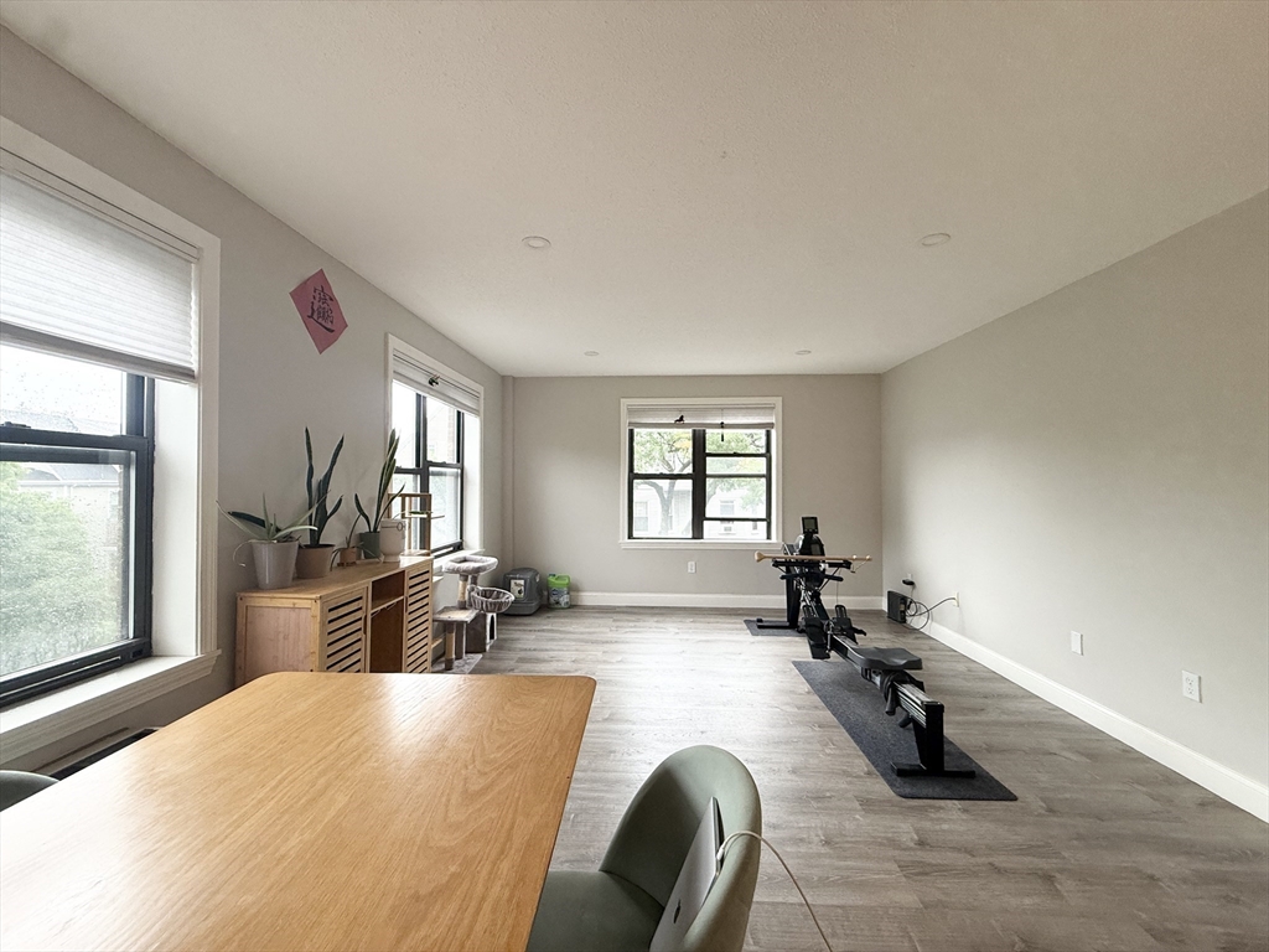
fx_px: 513
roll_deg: -0.3
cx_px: 634
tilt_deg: +1.0
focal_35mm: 14
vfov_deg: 85.7
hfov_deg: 102.1
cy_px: 476
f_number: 2.2
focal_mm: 2.22
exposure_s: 1/120
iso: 200
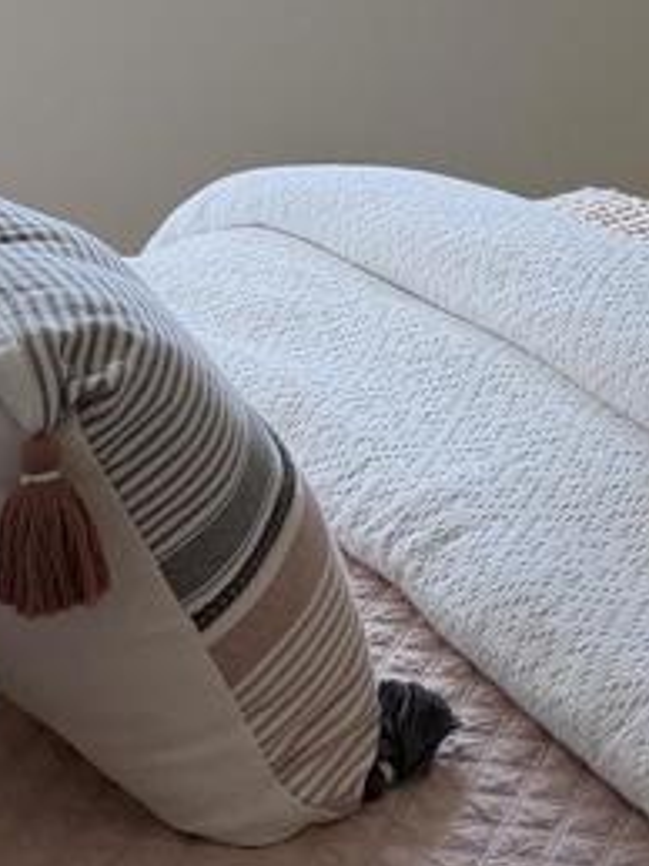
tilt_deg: -12.8
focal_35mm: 95
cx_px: 873
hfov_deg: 14.8
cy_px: 150
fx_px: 2377
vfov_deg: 20.4
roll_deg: -2.3
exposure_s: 1/218
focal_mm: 6.76
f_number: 1.78
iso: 160
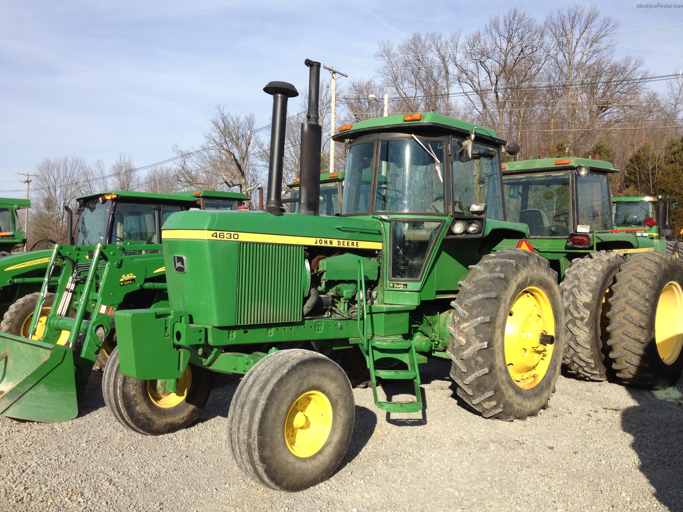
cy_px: 256
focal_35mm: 35
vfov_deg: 40.7
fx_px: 691
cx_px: 342
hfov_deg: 52.6
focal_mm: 4.28
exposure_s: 1/1453
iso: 50
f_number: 2.4
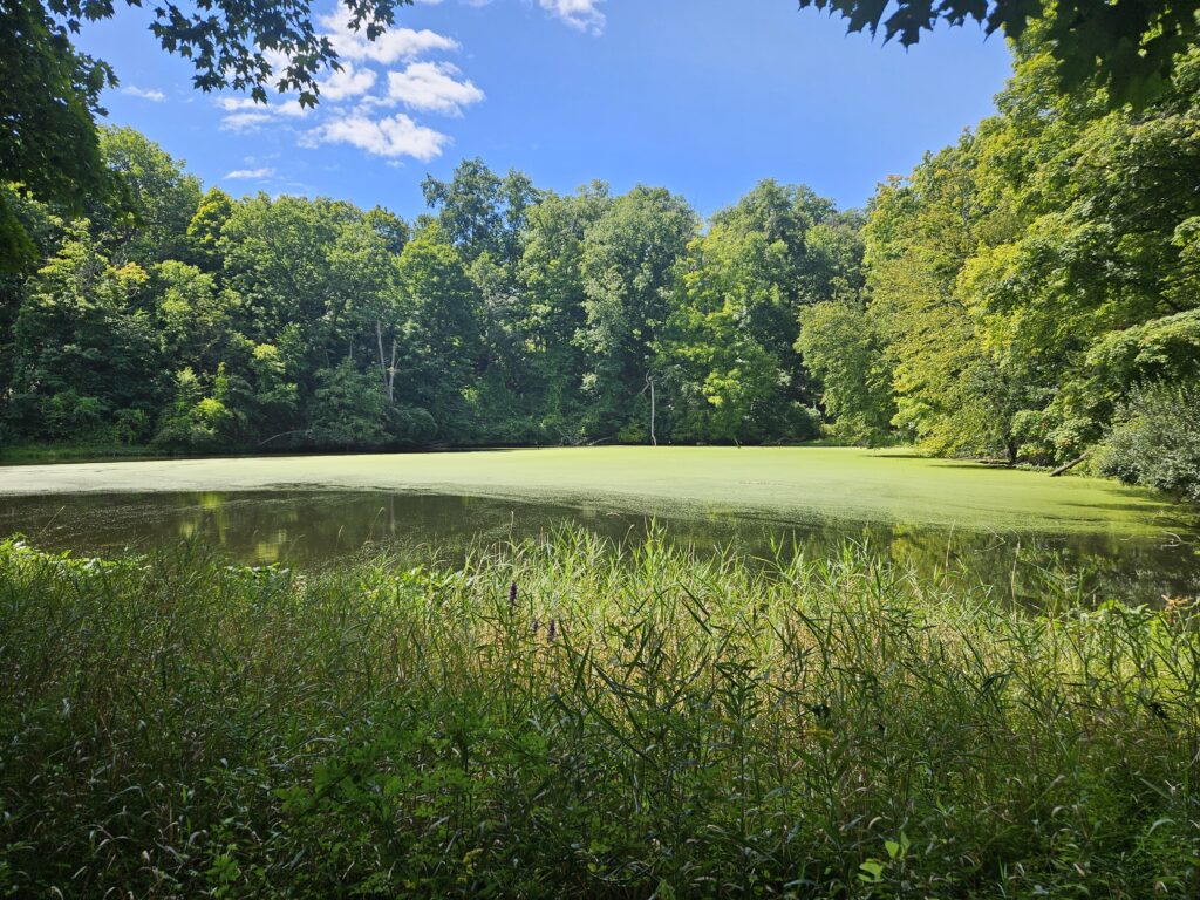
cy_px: 450
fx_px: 797
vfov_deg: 58.9
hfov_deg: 73.9
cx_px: 600
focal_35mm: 23
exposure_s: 1/671
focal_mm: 5.4
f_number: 1.8
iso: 25
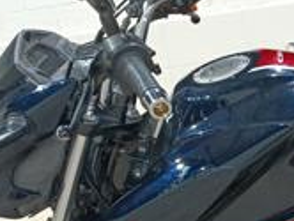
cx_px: 368
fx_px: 851
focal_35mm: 100
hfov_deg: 18.4
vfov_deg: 14.6
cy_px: 209
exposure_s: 1/60.1
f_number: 1.8
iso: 100
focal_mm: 4.81
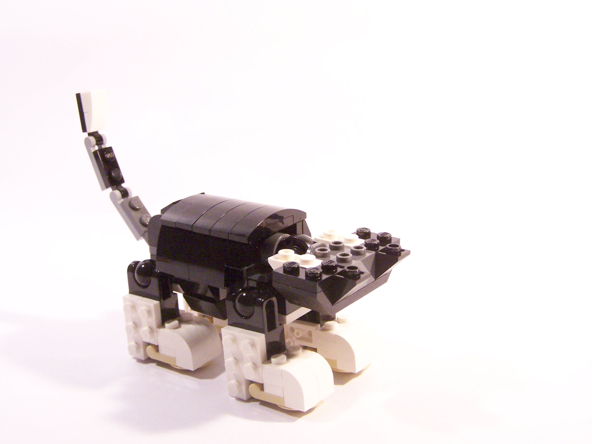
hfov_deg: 46.8
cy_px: 214
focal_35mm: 40
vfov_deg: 36.0
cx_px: 294
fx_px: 684
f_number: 3.6
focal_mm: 6.3
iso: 400
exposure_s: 1/30
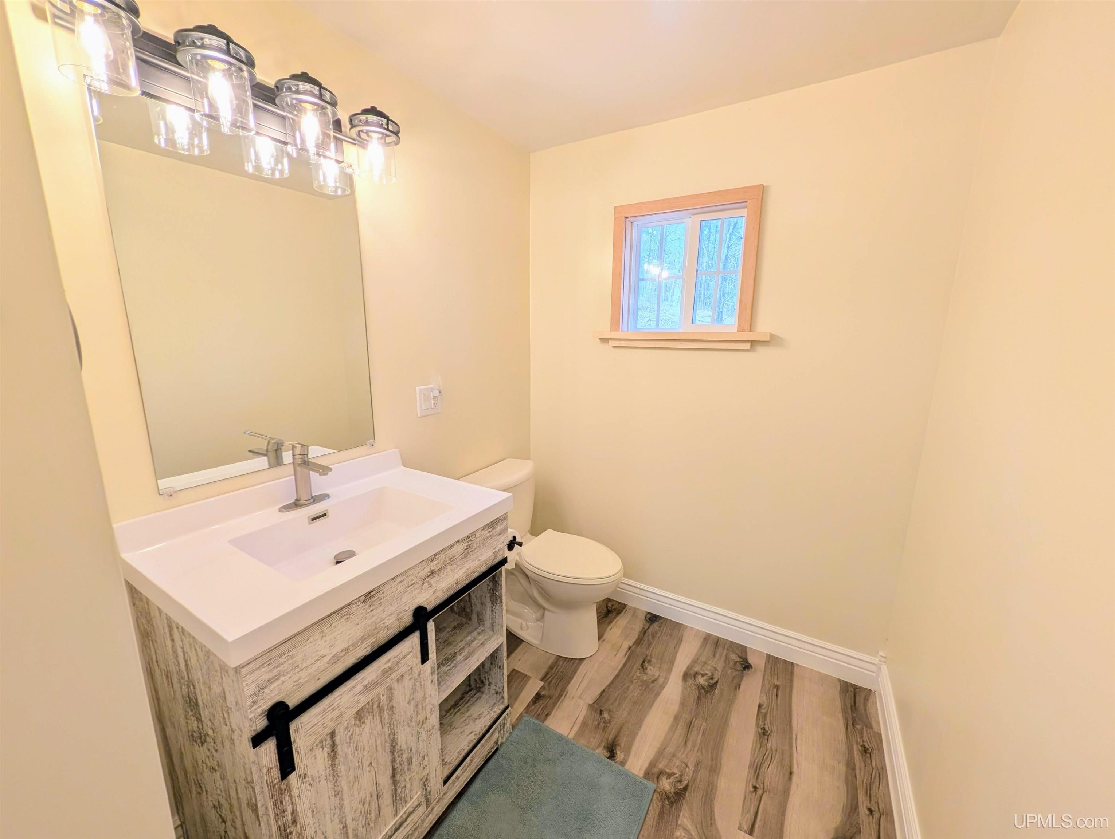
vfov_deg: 94.6
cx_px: 558
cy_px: 420
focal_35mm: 12
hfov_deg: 110.5
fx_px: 387
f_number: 1.7
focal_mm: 2.02
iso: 49
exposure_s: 1/120
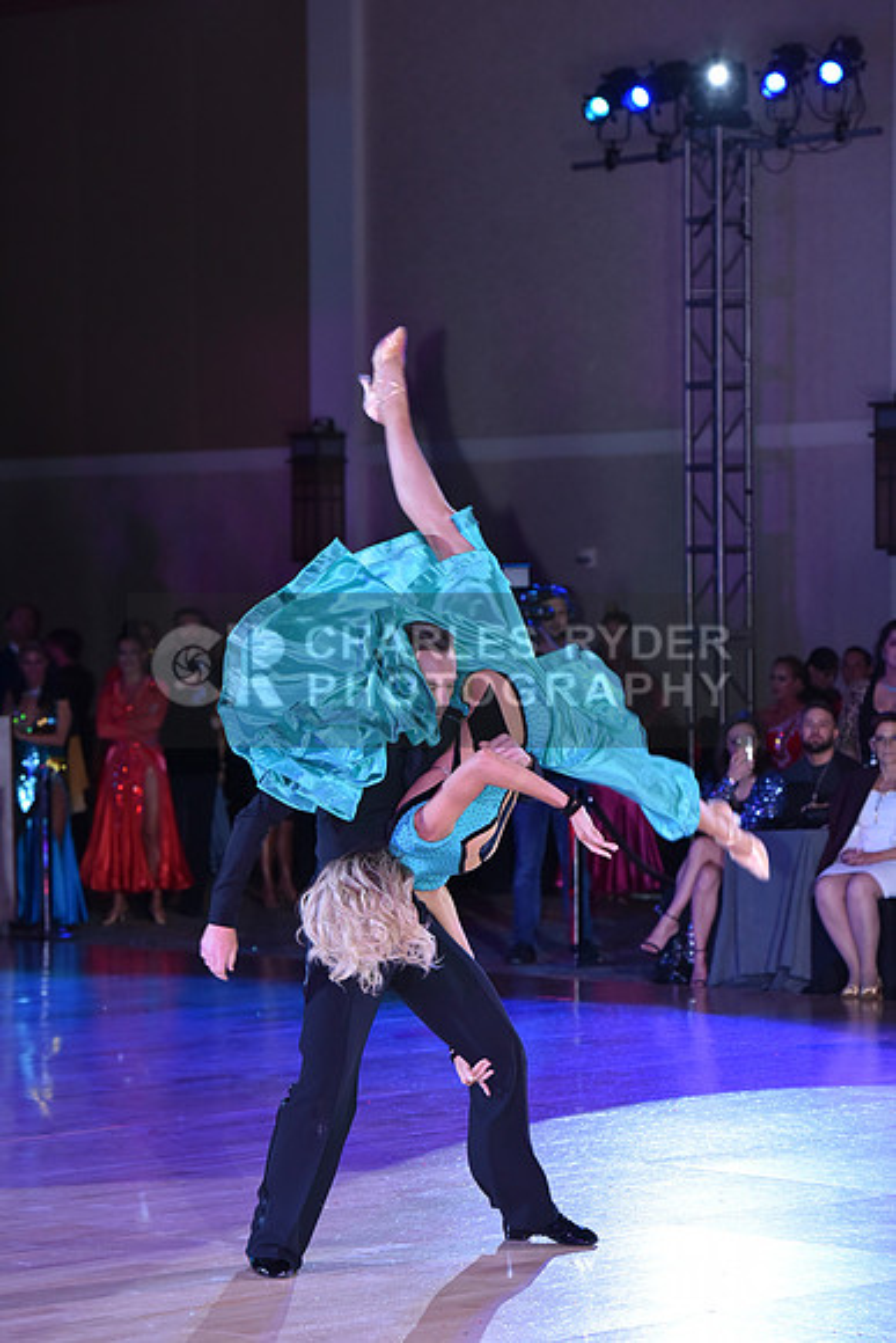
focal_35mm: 122
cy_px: 672
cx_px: 448
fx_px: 4552
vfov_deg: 16.8
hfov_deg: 11.2
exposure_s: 1/250
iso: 1600
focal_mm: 122
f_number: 4.5
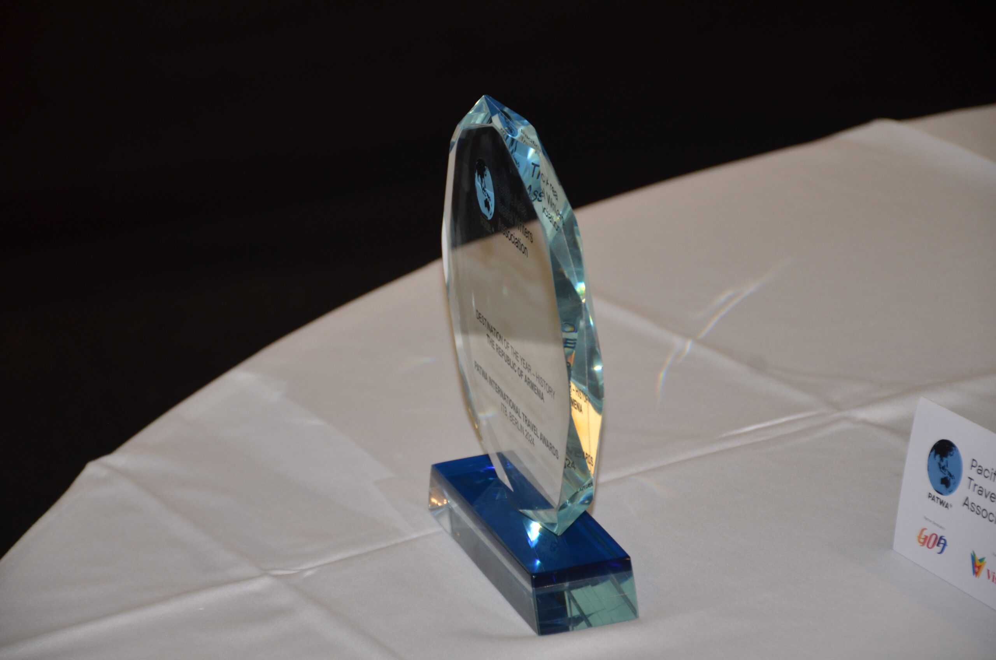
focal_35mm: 142
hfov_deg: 14.4
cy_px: 330
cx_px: 498
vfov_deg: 9.6
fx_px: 3935
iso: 800
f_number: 5.3
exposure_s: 1/60
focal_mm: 95
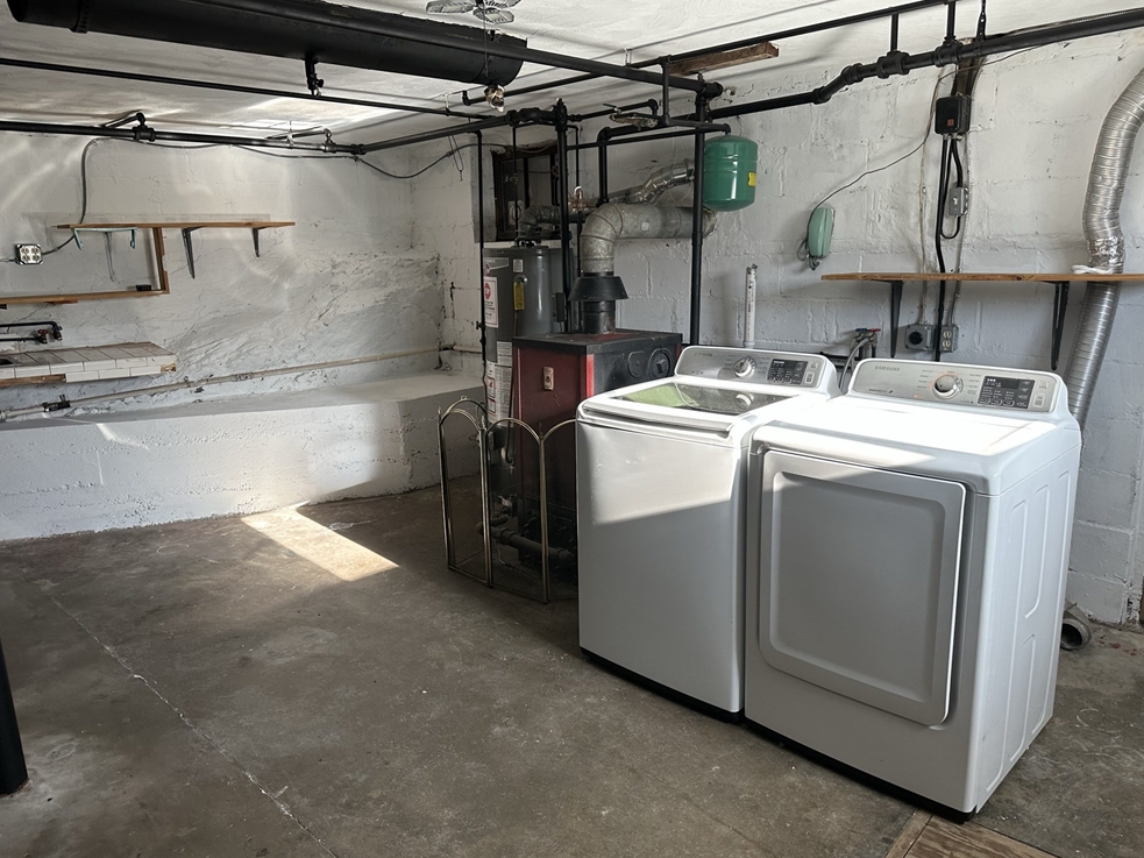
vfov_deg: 54.9
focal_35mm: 25
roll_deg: +1.0
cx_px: 583
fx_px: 826
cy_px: 437
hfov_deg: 69.4
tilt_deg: -11.2
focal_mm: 6.86
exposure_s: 1/121
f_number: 1.78
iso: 125
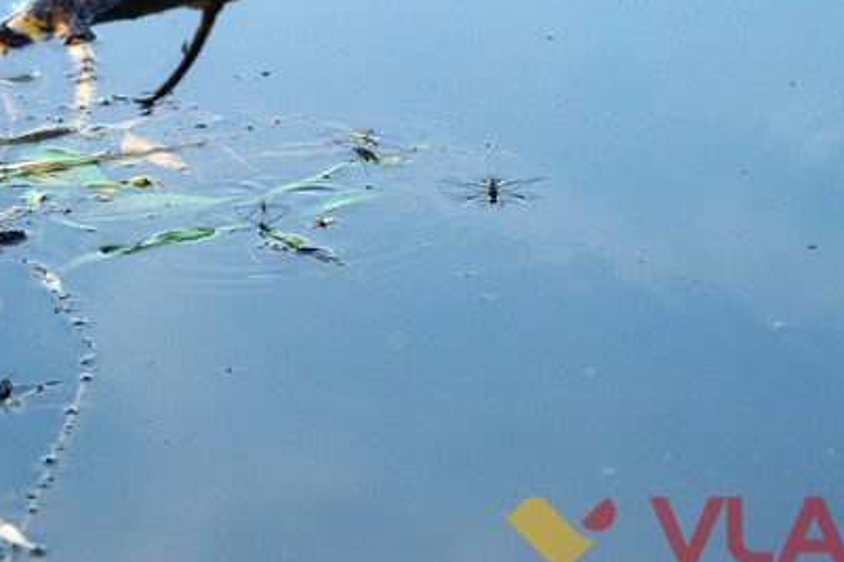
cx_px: 379
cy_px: 247
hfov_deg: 6.6
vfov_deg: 4.4
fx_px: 7358
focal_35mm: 314
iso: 125
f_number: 5.6
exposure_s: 1/200
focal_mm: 120
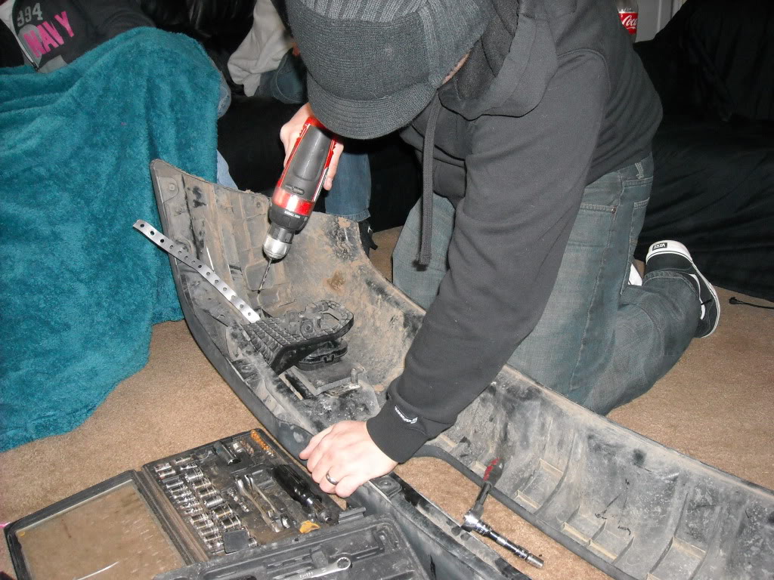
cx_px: 387
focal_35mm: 35
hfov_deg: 52.6
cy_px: 290
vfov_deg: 40.7
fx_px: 783
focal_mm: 5.7
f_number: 2.8
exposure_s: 1/60
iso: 400
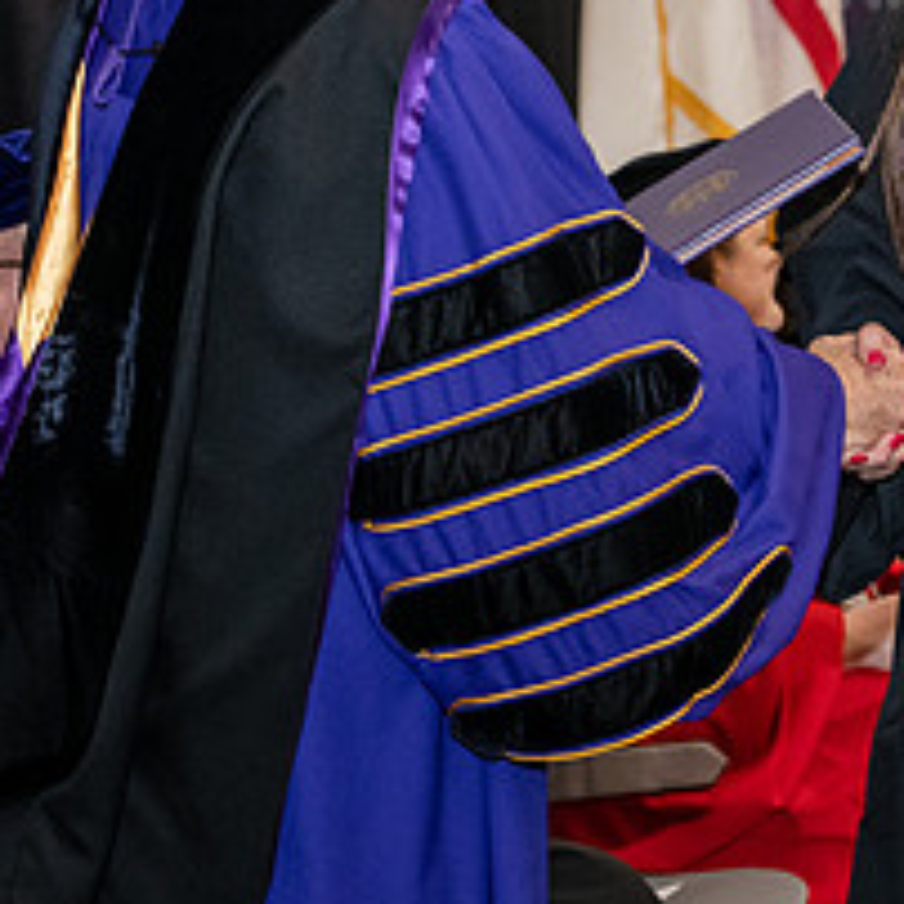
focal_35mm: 171
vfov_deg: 10.2
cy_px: 83
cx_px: 604
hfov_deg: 10.2
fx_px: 5052
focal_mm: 70
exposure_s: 1/200
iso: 2500
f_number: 5
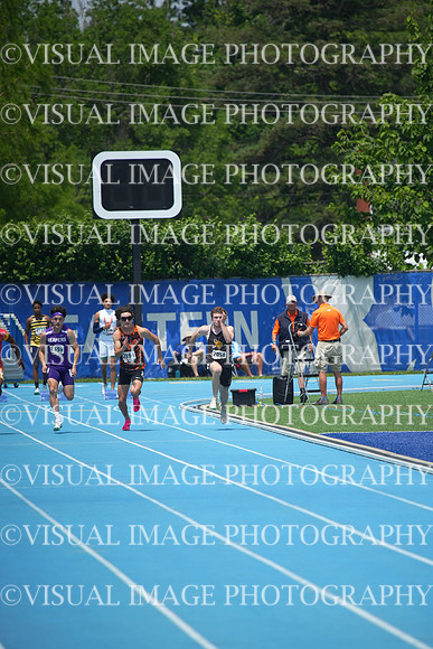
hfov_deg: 3.4
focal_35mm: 400
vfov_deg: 5.2
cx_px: 216
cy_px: 324
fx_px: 7212
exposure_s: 1/2000
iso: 400
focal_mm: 400
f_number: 5.6
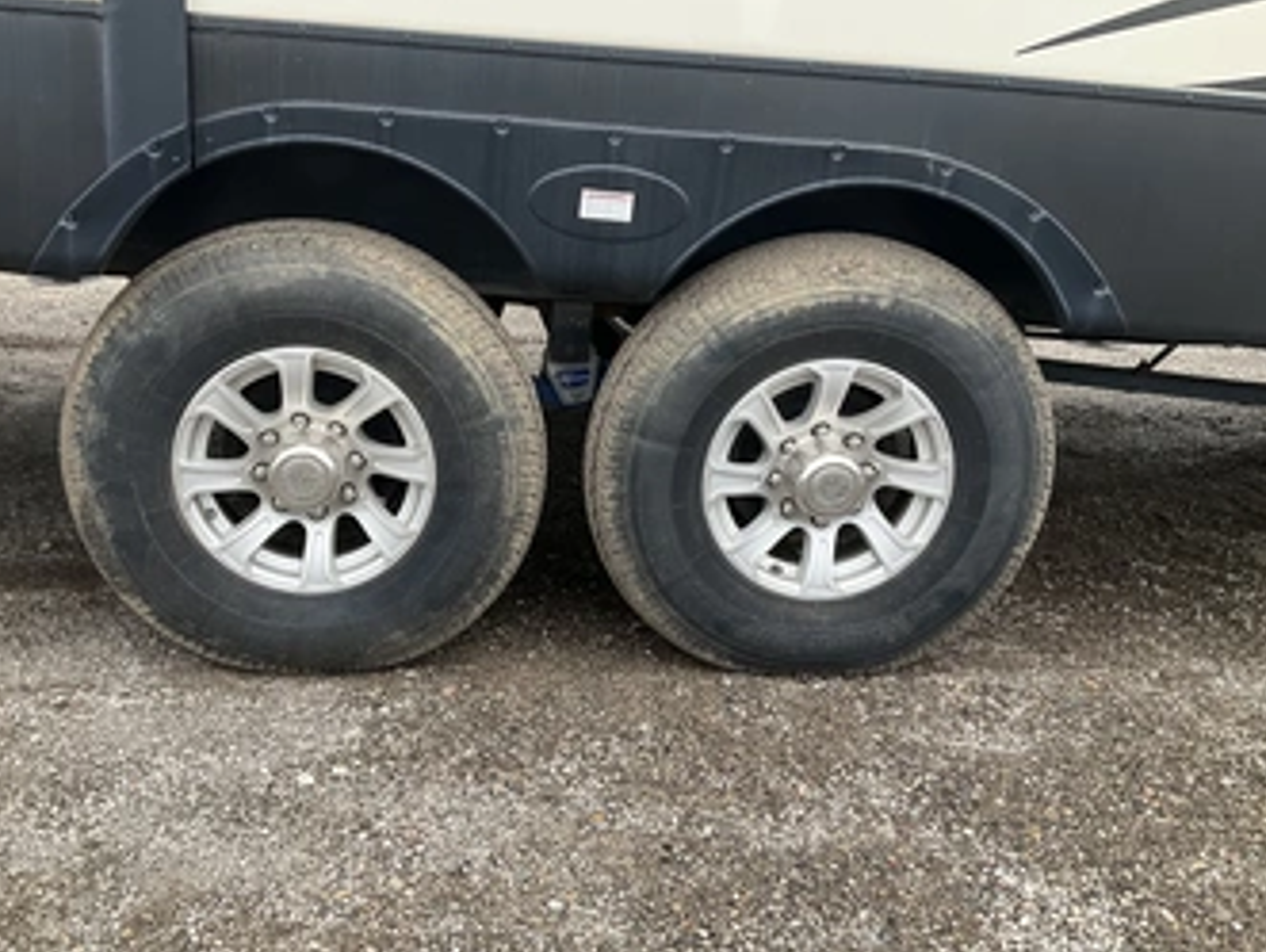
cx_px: 551
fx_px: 1281
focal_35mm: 35
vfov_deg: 40.8
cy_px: 486
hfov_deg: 52.4
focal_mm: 3
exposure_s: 1/122
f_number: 1.8
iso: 40
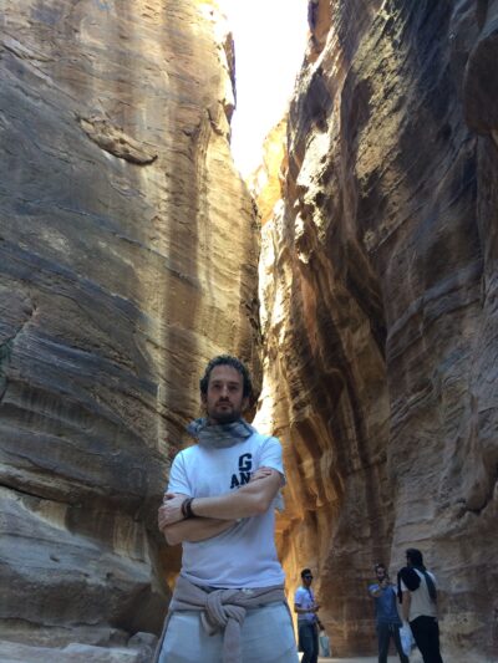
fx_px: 575
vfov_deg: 60.0
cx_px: 249
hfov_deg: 46.8
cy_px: 332
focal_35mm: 30
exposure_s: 1/30
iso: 40
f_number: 2.2
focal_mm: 4.12
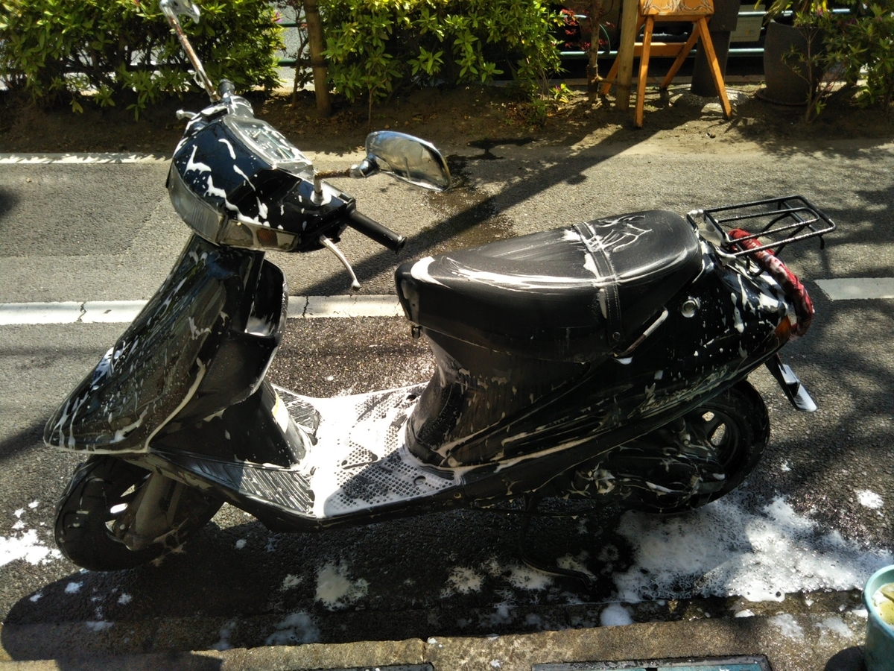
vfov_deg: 46.8
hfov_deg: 60.0
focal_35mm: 30
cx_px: 447
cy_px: 336
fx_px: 775
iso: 27
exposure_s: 1/553
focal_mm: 4
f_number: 2.2
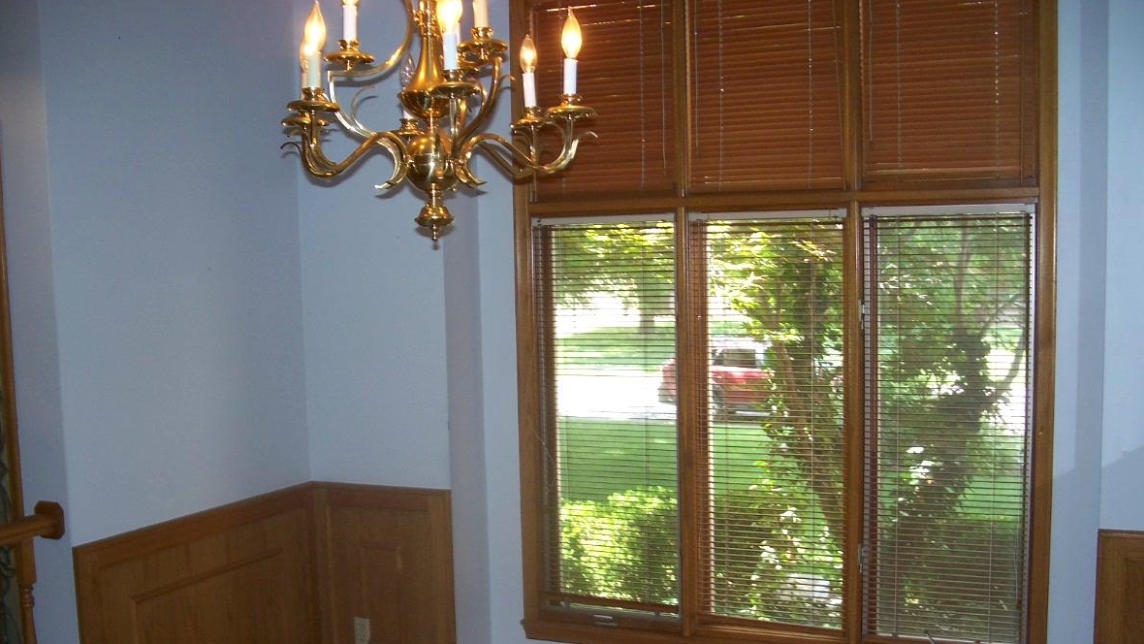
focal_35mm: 41
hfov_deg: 49.4
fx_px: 1244
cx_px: 579
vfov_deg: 28.8
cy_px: 425
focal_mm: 7.8
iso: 200
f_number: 2.8
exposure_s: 1/60
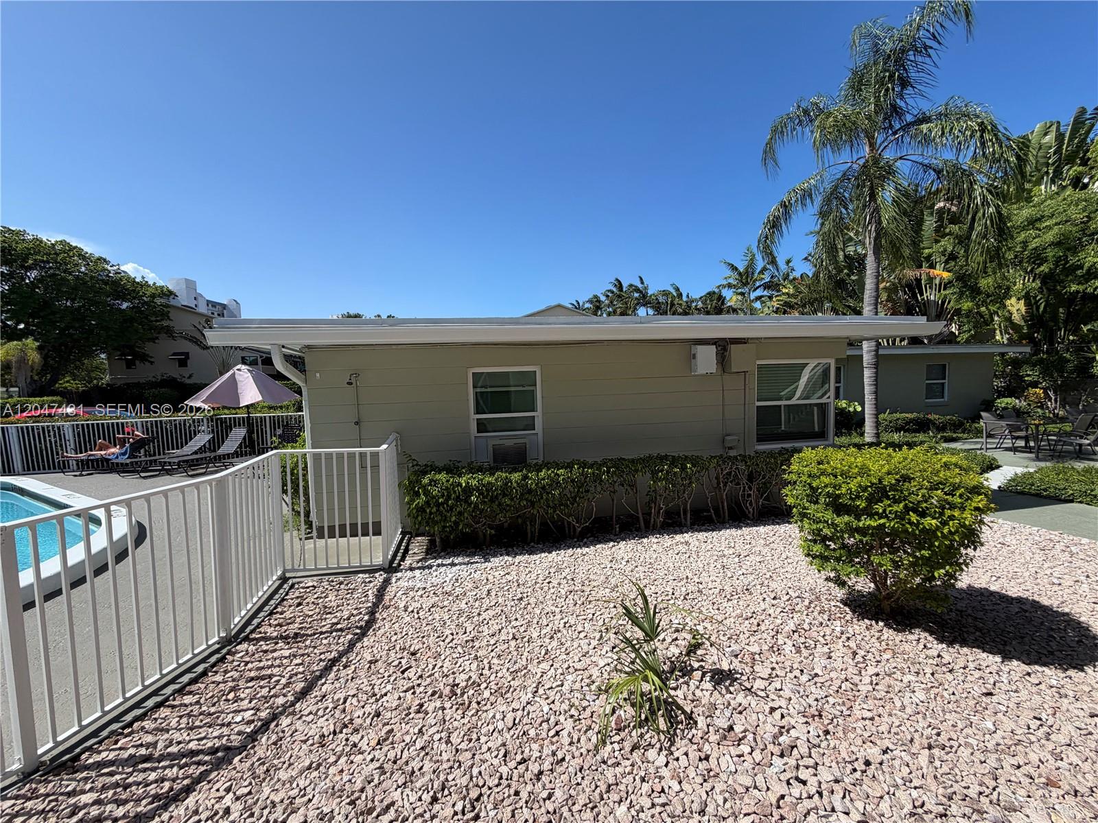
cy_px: 412
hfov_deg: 102.1
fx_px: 444
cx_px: 549
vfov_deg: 85.7
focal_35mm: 14
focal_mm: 2.22
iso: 25
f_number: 2.2
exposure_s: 1/970
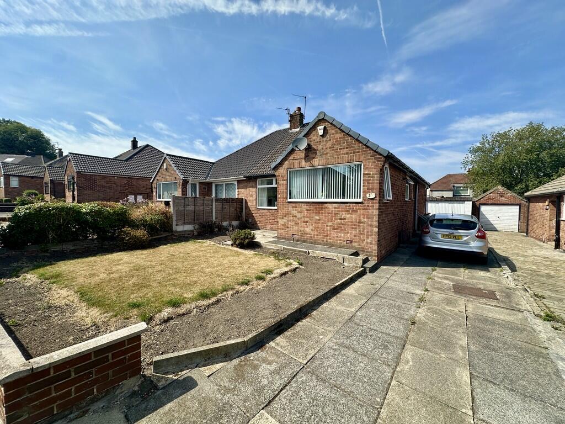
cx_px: 282
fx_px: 229
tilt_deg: -1.9
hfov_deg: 102.1
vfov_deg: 85.7
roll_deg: -0.4
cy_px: 212
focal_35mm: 14
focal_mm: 2.22
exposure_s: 1/1575
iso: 40
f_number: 2.2
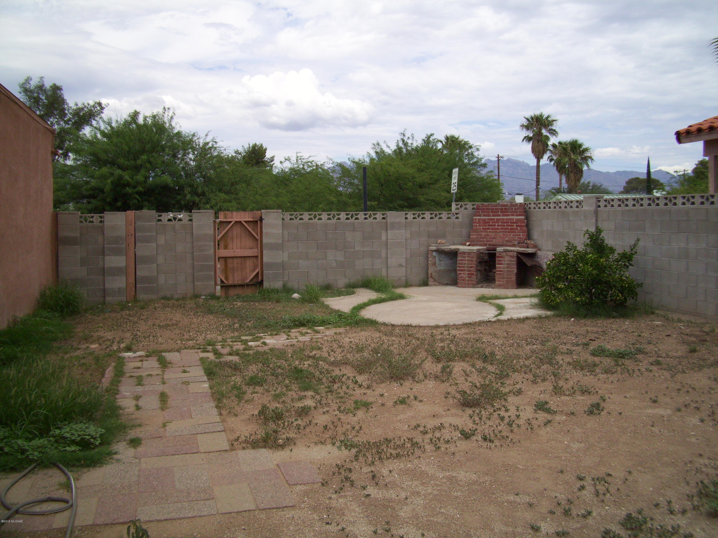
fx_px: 664
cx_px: 359
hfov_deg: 56.8
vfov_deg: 44.2
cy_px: 269
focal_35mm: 32
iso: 80
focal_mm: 5.7
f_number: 5.6
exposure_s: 1/400
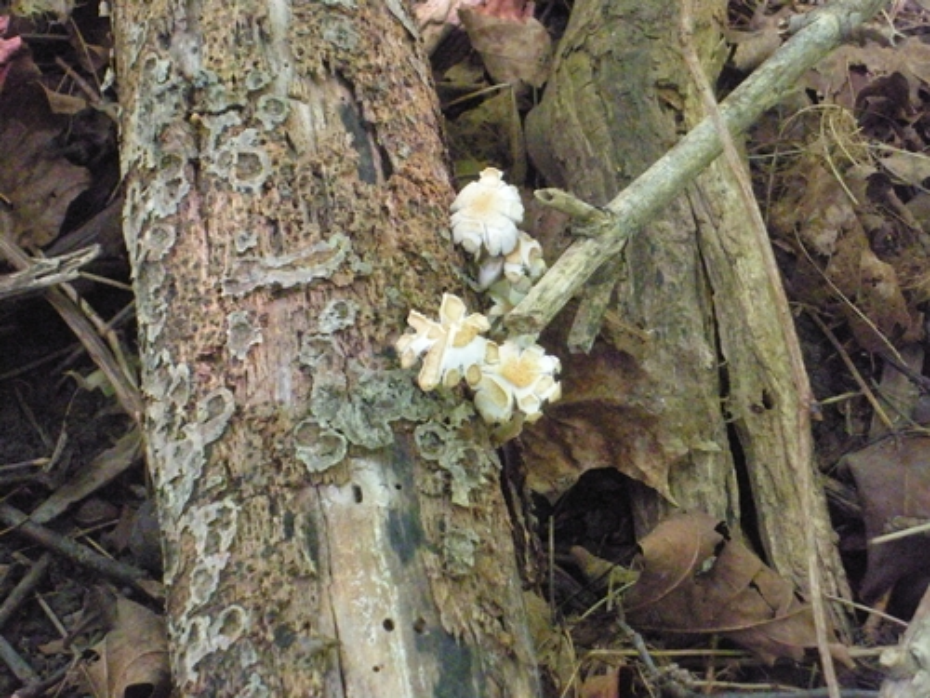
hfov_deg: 24.1
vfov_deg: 18.2
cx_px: 465
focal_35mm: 81
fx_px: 2176
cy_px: 349
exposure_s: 1/66
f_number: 4.8
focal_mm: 14.2
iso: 1600
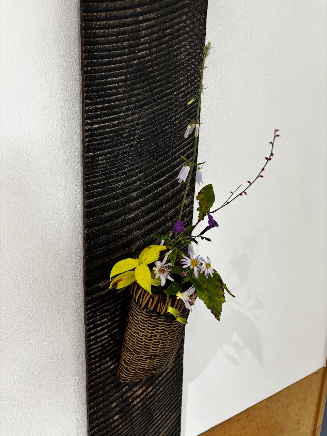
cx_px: 164
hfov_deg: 53.1
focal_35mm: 26
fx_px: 327
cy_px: 218
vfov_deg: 67.3
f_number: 1.6
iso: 125
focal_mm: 5.96
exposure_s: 1/64
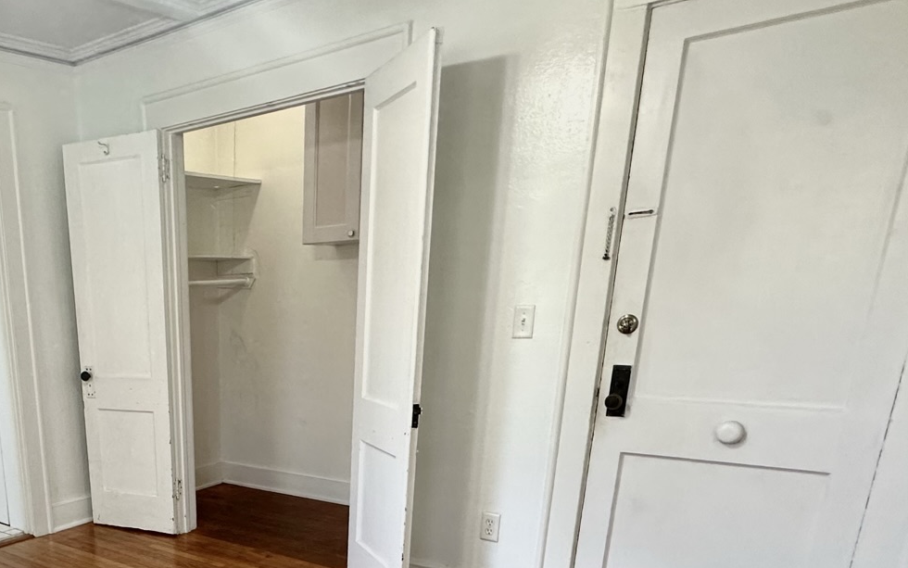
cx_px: 188
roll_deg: +0.4
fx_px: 767
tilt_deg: -16.2
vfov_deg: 36.7
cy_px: 562
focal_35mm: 31
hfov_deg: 56.9
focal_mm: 2.22
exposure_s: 1/99
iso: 200
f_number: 2.2
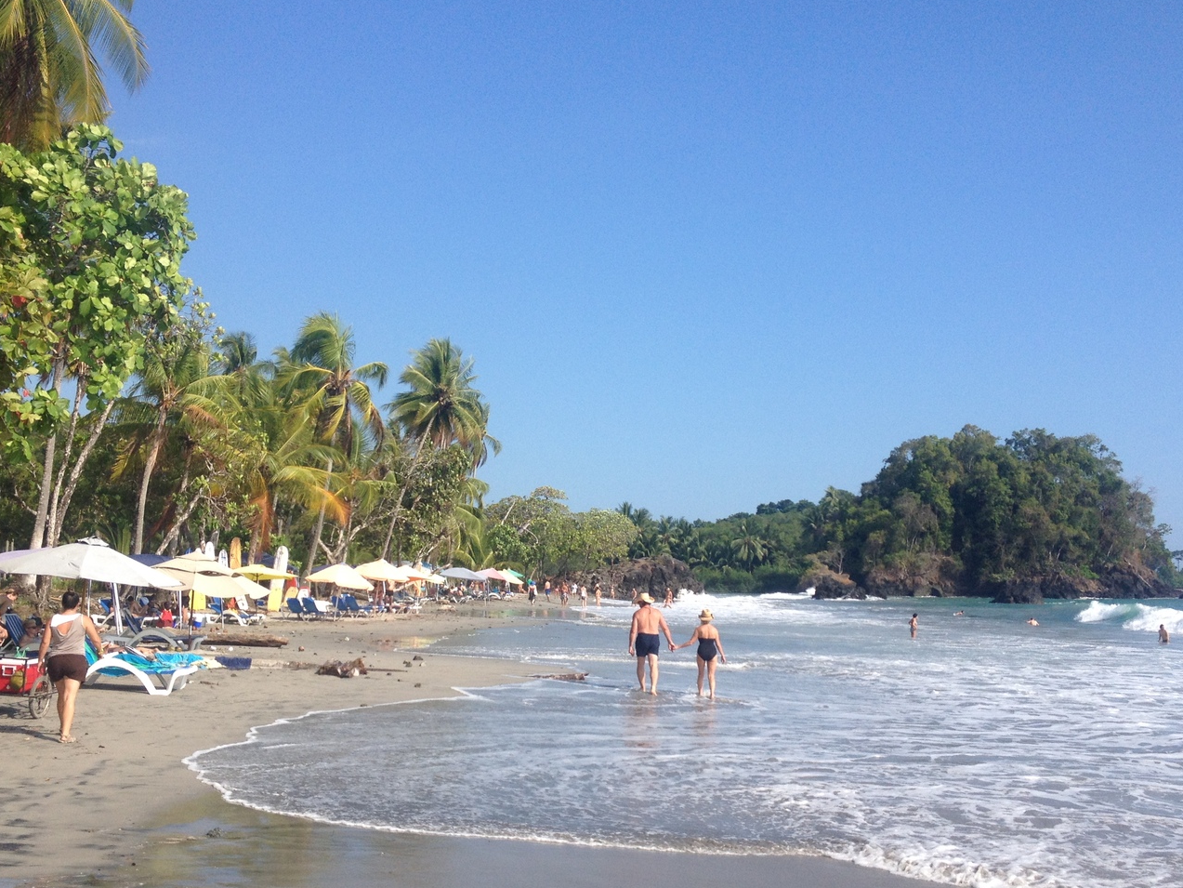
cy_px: 503
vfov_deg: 32.8
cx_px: 594
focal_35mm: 44
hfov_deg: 42.9
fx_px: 1504
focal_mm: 4.28
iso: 50
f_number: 2.4
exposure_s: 1/2045
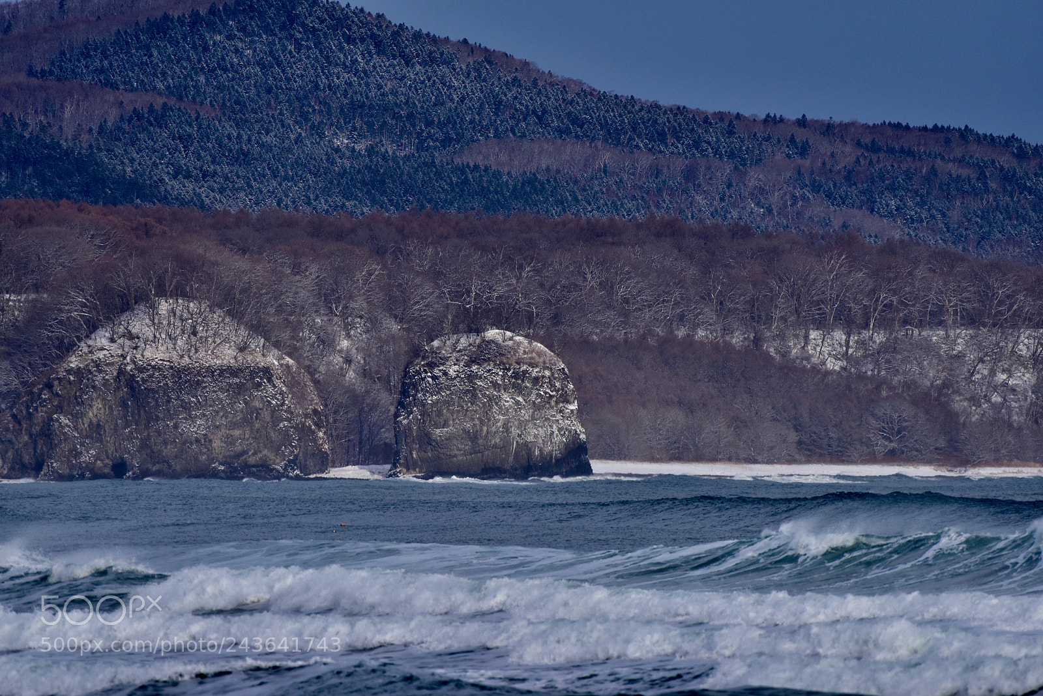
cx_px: 522
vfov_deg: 2.8
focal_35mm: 500
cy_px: 348
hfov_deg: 4.1
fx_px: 14491
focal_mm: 500
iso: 250
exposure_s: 1/1000
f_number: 8
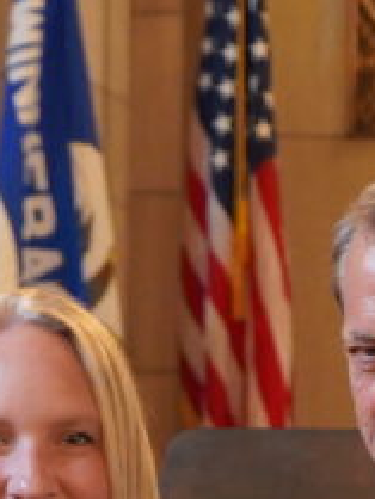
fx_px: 3607
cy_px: 748
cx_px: 100
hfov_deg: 5.9
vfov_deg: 7.8
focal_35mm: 250
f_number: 5
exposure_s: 1/160
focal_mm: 53
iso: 10000
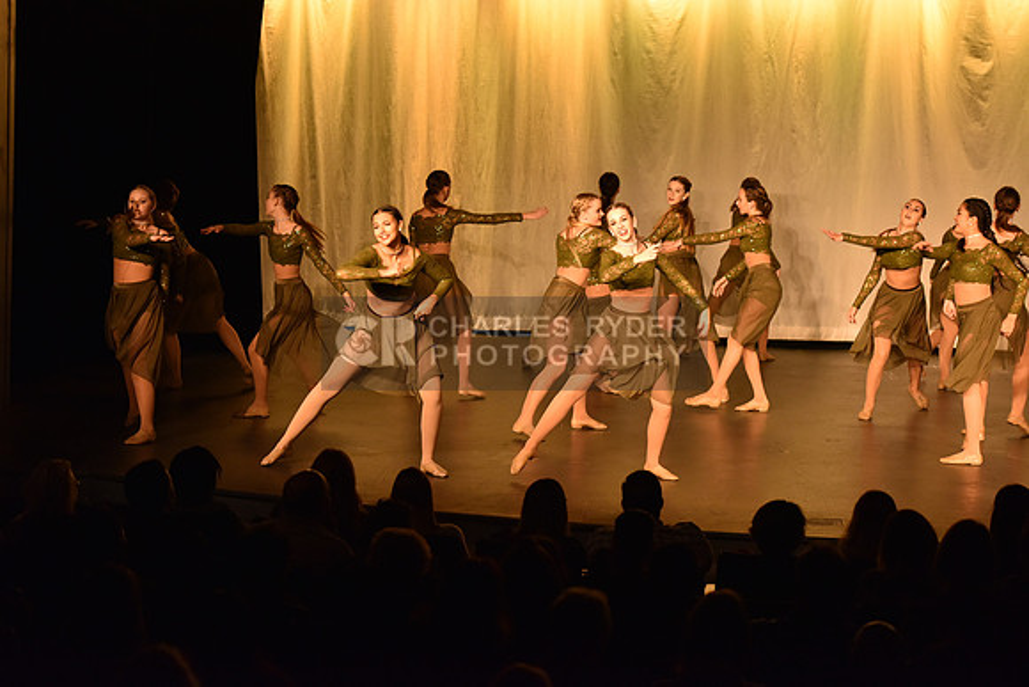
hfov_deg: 21.5
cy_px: 344
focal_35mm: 95
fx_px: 2716
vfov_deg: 14.4
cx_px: 514
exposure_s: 1/250
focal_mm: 95
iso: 2000
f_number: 4
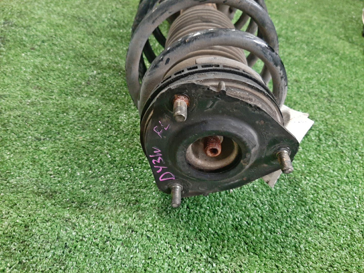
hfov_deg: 67.3
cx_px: 182
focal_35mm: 26
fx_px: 273
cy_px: 136
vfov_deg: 53.1
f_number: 1.7
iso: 384
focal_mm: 3.93
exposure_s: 1/25
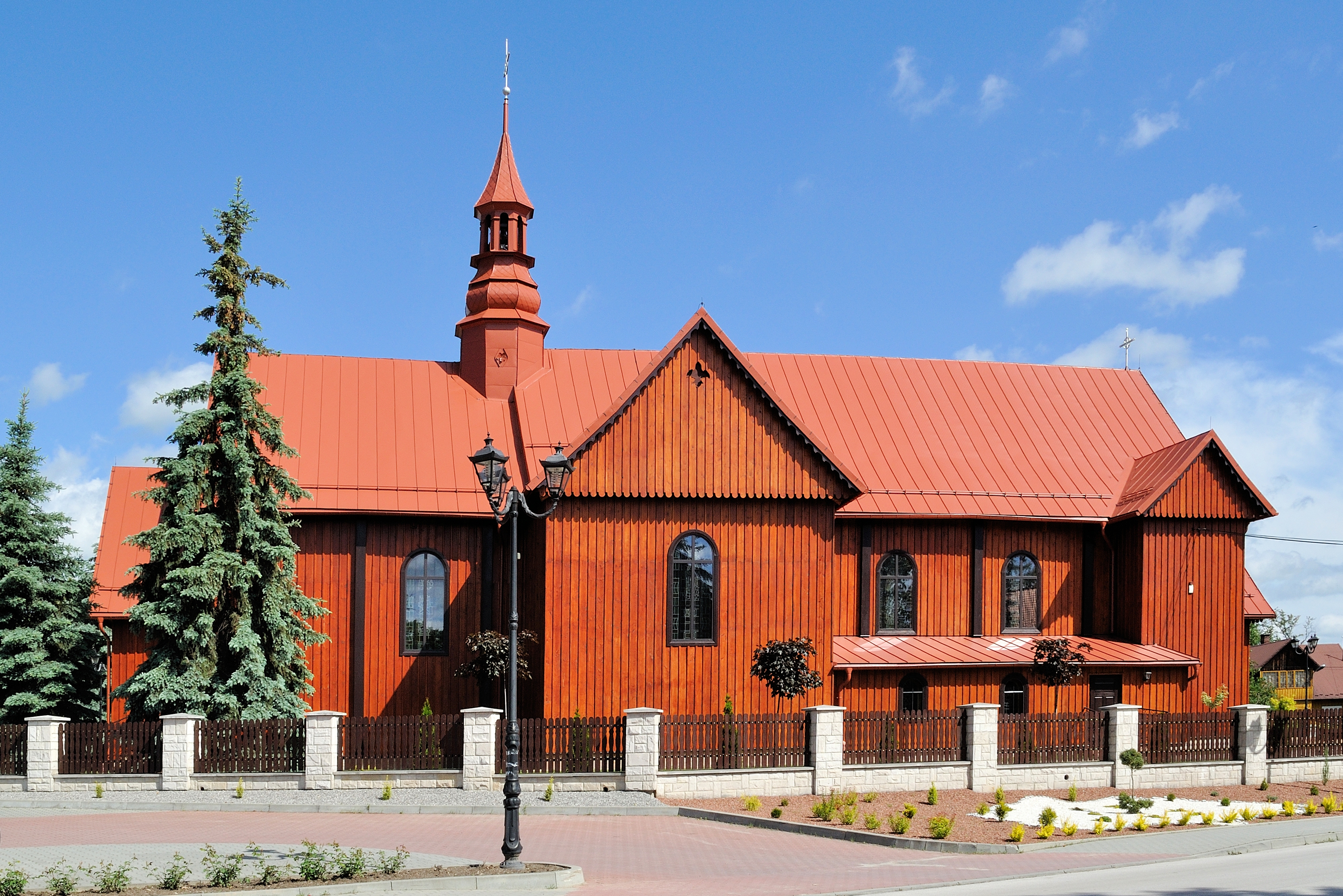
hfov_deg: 61.9
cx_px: 672
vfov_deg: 43.6
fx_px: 1119
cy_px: 448
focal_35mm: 30
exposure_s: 1/160
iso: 200
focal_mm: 20
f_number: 16
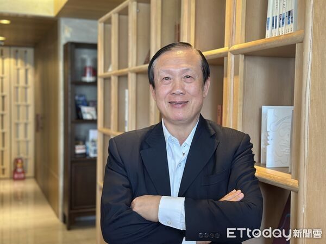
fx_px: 452
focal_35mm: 48
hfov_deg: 39.7
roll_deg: -0.4
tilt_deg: -3.2
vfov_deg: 30.3
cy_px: 122
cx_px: 163
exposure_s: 1/40
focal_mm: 6.86
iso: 400
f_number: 1.78
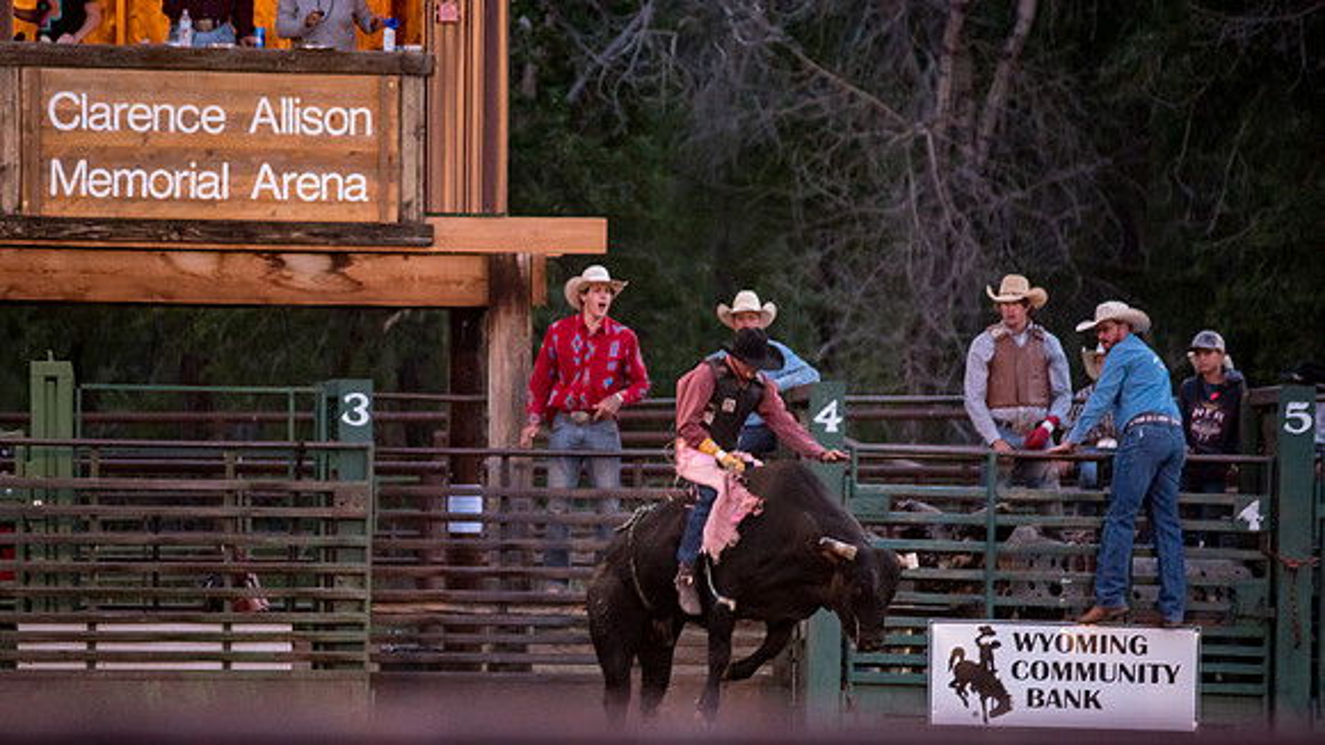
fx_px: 9050
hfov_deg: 8.4
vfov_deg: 4.7
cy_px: 543
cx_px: 587
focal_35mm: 258
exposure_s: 1/250
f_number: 2.8
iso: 1600
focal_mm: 200
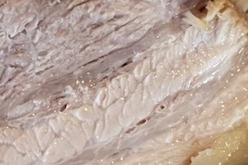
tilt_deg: -56.5
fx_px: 2060
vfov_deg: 4.6
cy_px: -121
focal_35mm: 299
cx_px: 94
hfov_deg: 6.9
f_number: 2.2
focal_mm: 7.5
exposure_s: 1/33
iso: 160
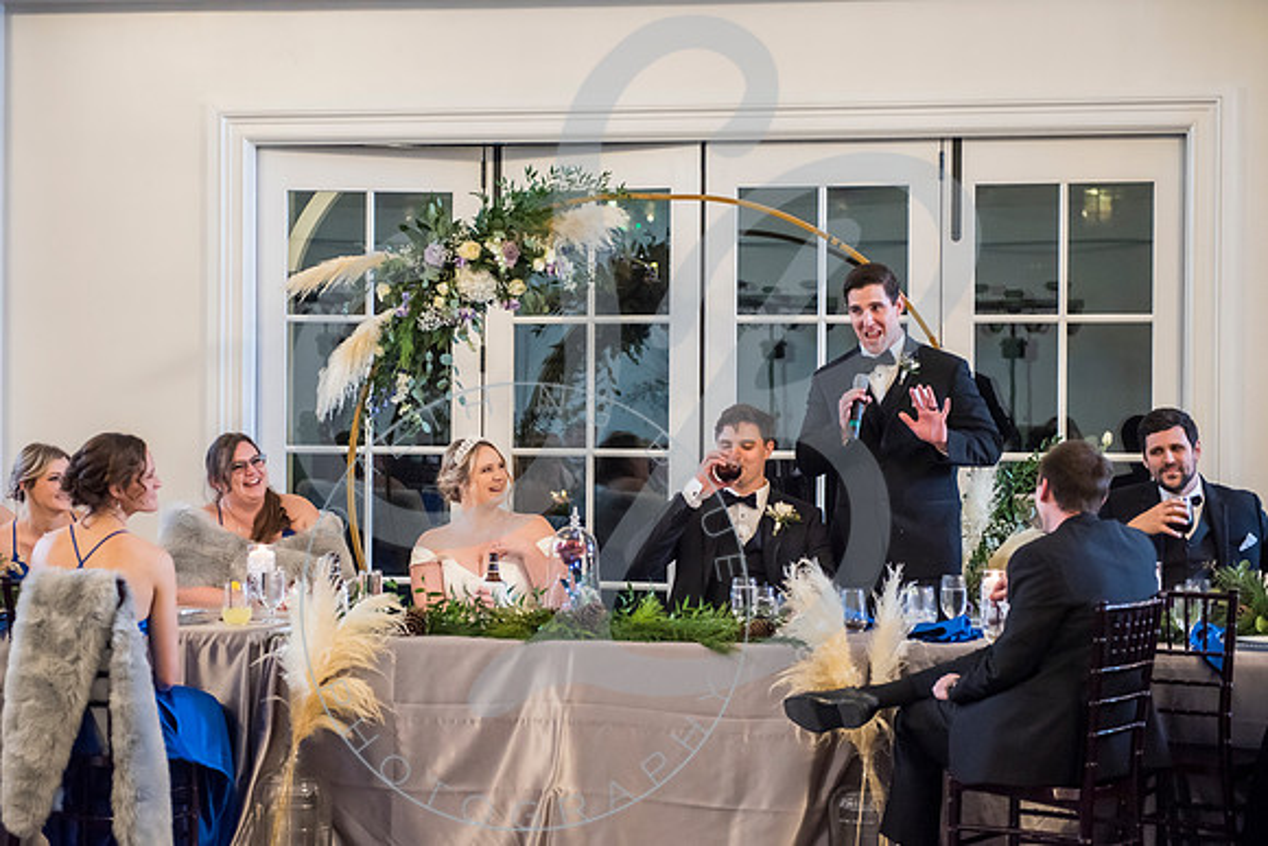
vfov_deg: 18.4
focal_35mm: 74
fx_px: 2616
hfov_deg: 27.2
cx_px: 612
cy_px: 422
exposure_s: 1/125
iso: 1600
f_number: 2.8
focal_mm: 70
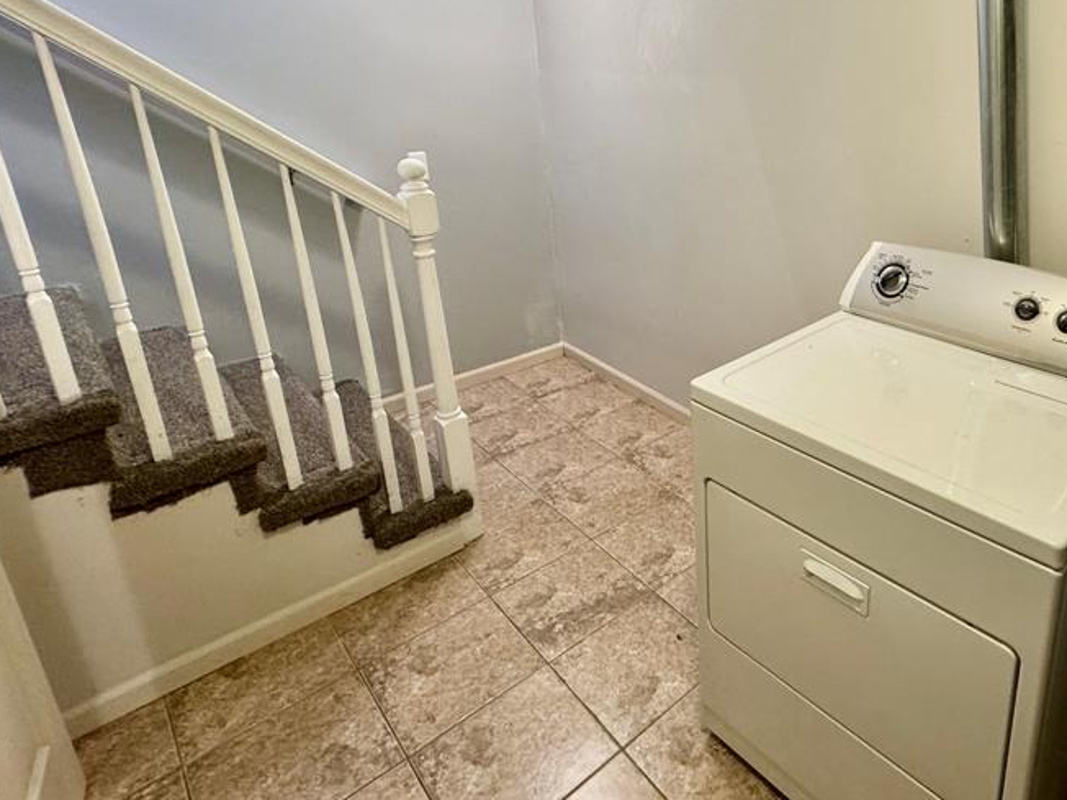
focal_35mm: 22
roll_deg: -0.7
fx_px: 678
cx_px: 804
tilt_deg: -16.5
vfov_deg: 59.3
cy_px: 252
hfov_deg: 71.1
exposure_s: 1/60
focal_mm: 2.22
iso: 250
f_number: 2.2
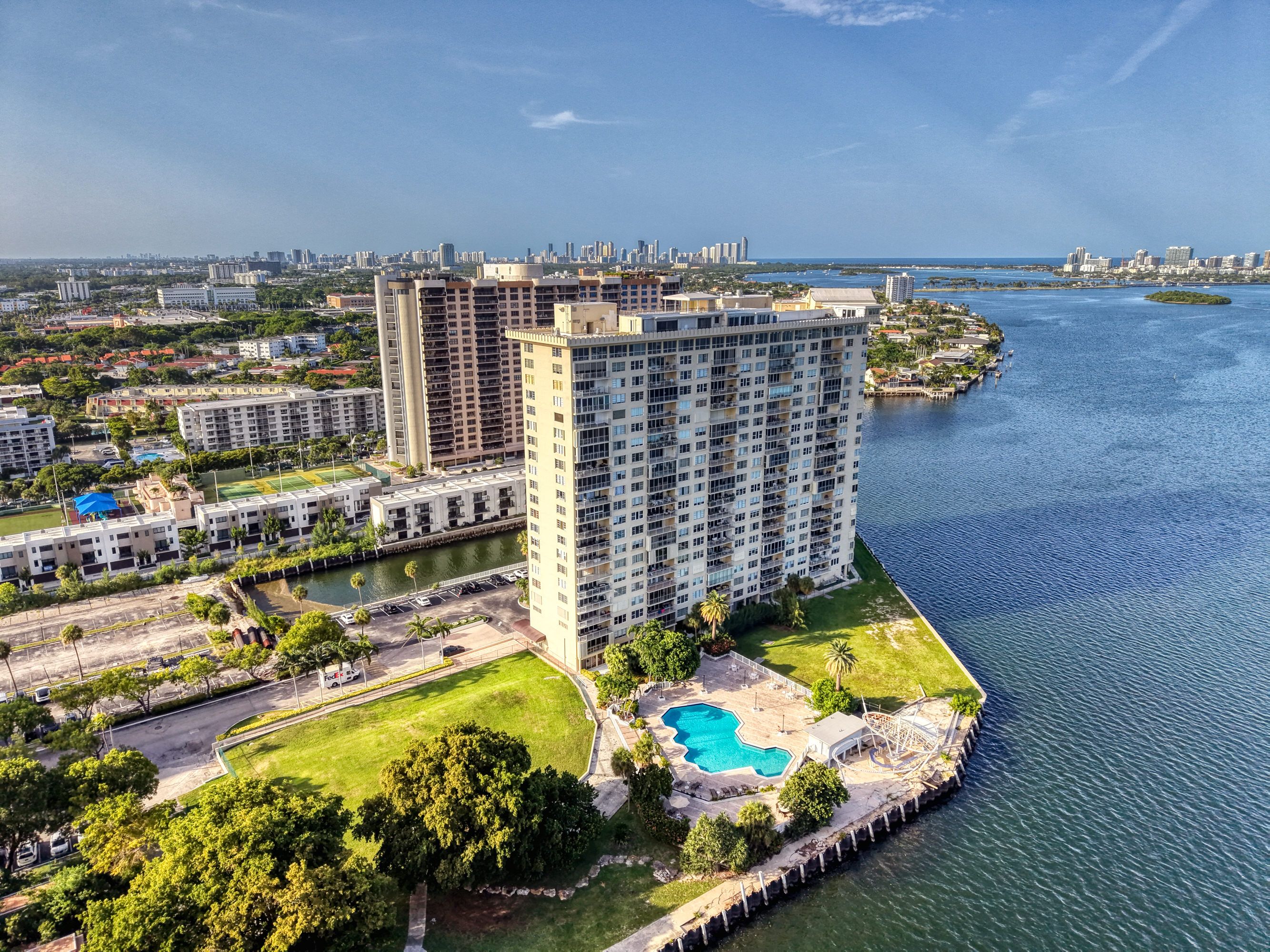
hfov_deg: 71.6
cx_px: 635
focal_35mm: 24
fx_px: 880
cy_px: 476
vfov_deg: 56.8
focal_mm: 8.7
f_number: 1.8
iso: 240
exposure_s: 1/500
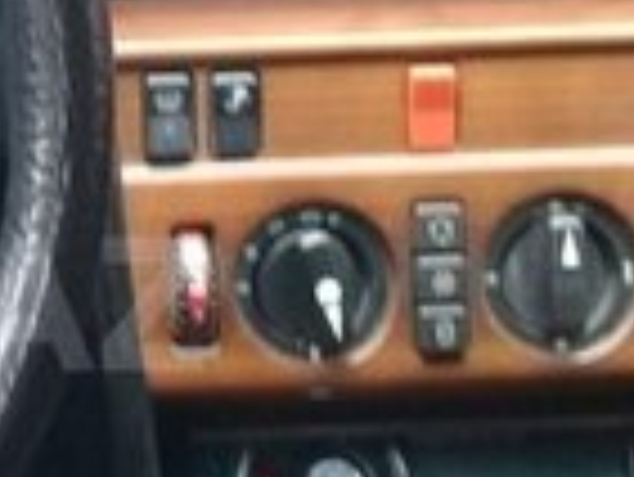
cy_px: 304
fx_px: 2658
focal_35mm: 145
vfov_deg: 10.2
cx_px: -256
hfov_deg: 13.0
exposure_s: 1/33
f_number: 2.2
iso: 125
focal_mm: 3.3
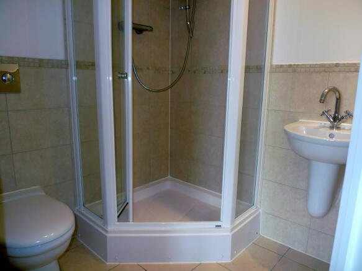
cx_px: 181
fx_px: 251
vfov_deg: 56.8
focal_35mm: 24
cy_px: 136
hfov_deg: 71.6
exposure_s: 1/30
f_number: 2
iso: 100
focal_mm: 5.1
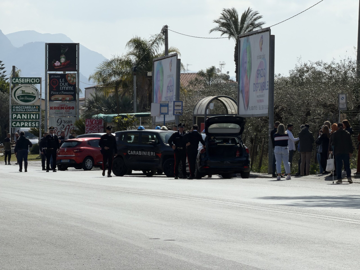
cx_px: 180
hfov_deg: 9.9
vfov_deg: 7.4
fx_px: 2080
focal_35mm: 200
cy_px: 135
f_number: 2.8
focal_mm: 16.89
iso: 16
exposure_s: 1/1116
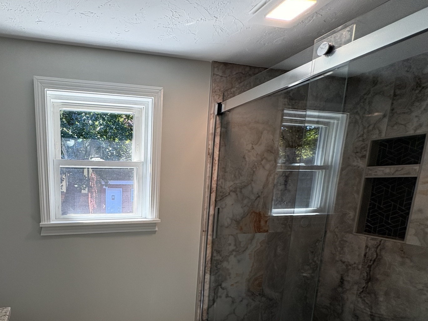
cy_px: 227
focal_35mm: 21
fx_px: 260
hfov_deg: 73.7
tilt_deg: -9.4
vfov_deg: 61.1
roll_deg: +0.4
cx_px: 110
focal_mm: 2.22
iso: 100
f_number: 2.2
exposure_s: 1/120
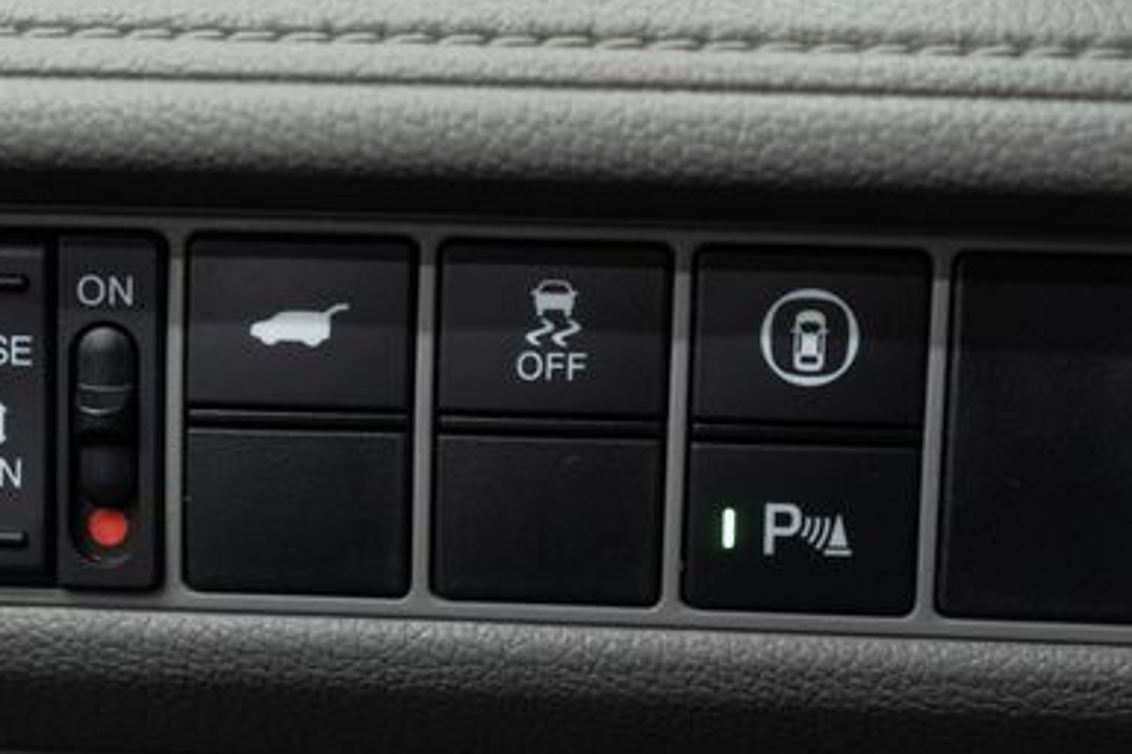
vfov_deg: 19.4
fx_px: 2201
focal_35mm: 70
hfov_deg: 28.7
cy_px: 446
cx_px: 407
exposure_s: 1/40
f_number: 3.2
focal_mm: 28
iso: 500
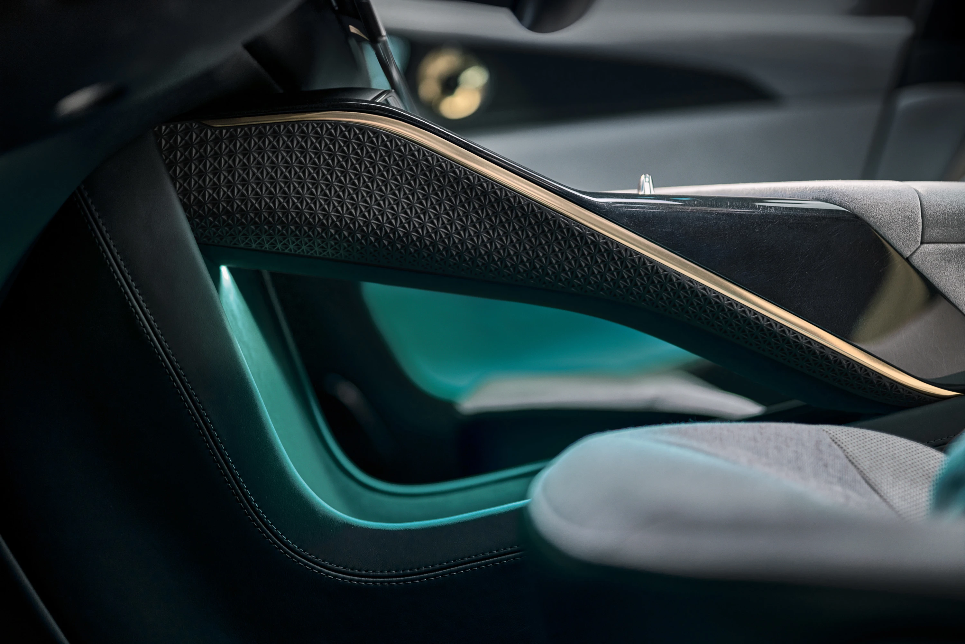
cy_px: 322
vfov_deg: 27.0
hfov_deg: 39.6
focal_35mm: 50
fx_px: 1340
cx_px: 482
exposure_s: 1/50
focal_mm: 50
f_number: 1.4
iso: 200
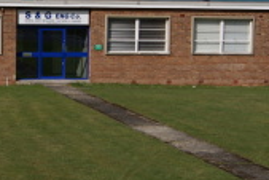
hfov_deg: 19.9
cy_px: 79
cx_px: 14
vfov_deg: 13.7
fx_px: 748
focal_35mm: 100
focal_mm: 22
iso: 100
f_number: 5
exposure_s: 1/1250
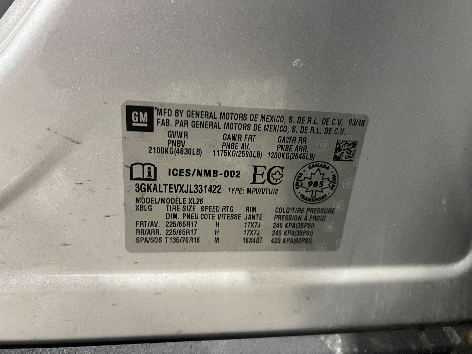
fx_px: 355
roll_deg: -4.0
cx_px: 236
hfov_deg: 67.3
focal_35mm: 26
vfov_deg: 53.1
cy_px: 177
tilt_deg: -13.7
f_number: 1.5
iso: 320
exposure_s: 1/60
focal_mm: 5.7
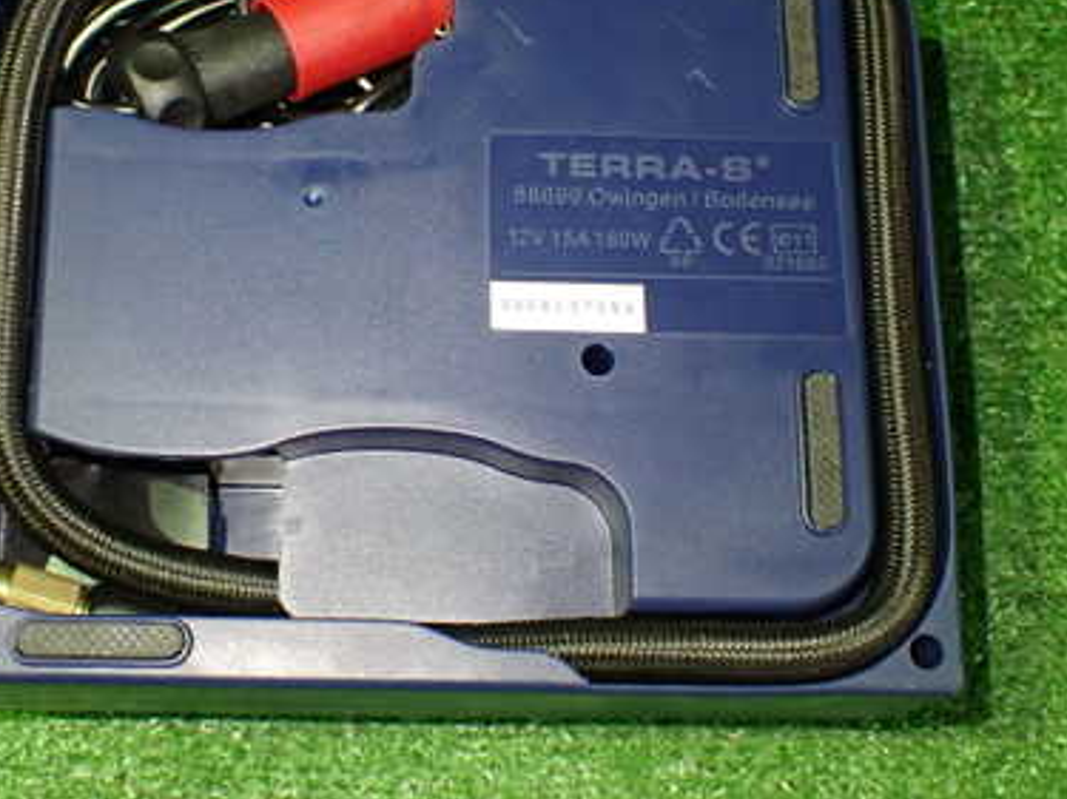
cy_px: 281
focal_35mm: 48
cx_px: 398
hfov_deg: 39.4
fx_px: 1479
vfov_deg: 30.1
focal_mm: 5.4
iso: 800
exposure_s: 1/30
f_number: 2.3
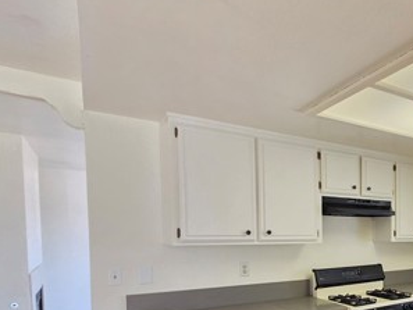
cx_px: 409
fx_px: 334
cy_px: 250
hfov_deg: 51.5
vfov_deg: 47.0
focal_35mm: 28
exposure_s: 1/120
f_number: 1.9
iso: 200
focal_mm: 2.2
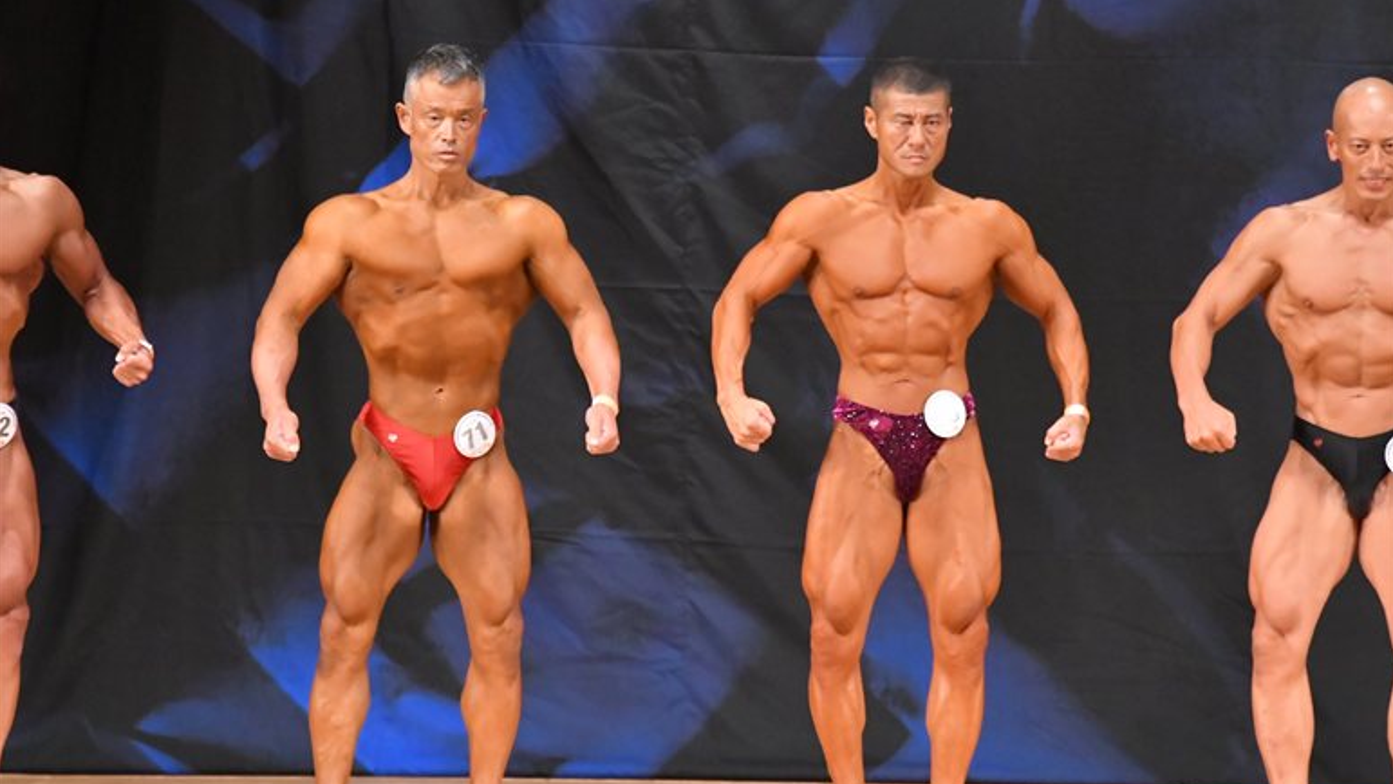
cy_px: 435
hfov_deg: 7.2
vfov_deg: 4.1
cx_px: 698
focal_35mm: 300
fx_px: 11083
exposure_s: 1/400
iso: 8000
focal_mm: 190
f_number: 5.6
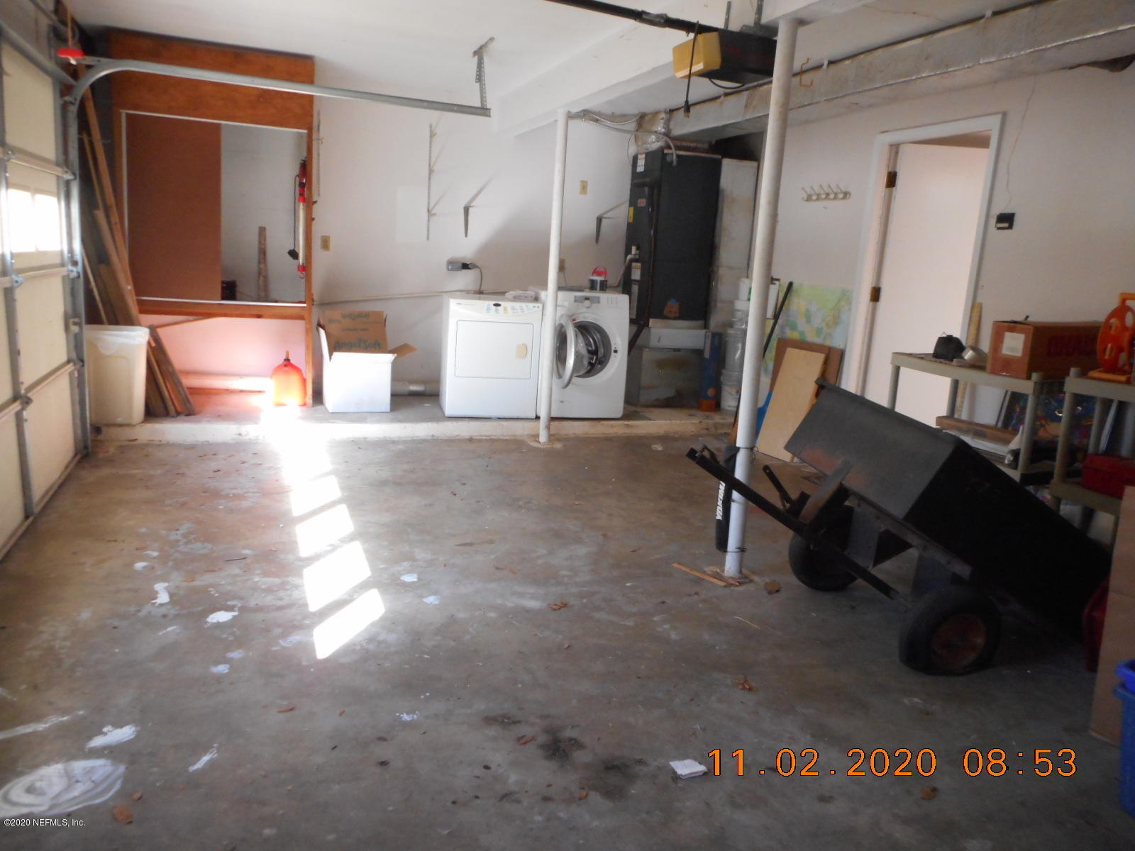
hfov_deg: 69.4
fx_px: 820
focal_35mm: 25
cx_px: 568
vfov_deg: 54.9
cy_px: 426
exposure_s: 1/30
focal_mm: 4.5
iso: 320
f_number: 3.7
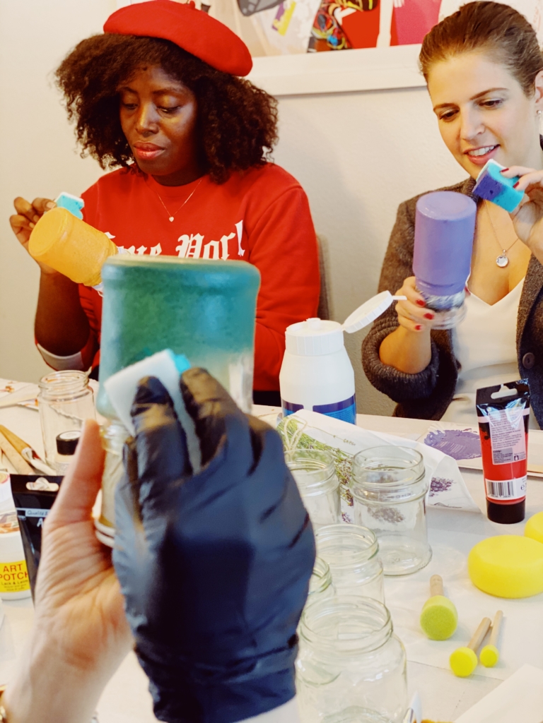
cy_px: 362
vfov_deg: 36.8
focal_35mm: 52
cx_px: 272
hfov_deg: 28.0
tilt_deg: -14.9
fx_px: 1088
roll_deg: +4.0
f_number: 2
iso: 250
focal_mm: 6
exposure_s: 1/33
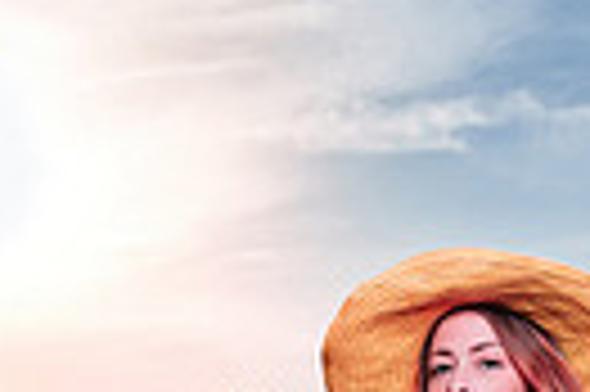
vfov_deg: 10.6
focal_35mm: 121
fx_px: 1981
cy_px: 697
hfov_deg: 16.9
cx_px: 194
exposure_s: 1/200
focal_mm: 26
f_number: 4
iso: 64
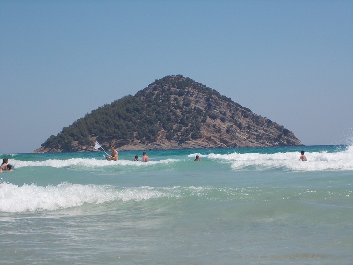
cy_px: 132
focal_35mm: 87
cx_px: 176
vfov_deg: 17.0
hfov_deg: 22.5
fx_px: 887
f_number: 5.9
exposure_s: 1/500
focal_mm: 12.3
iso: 80
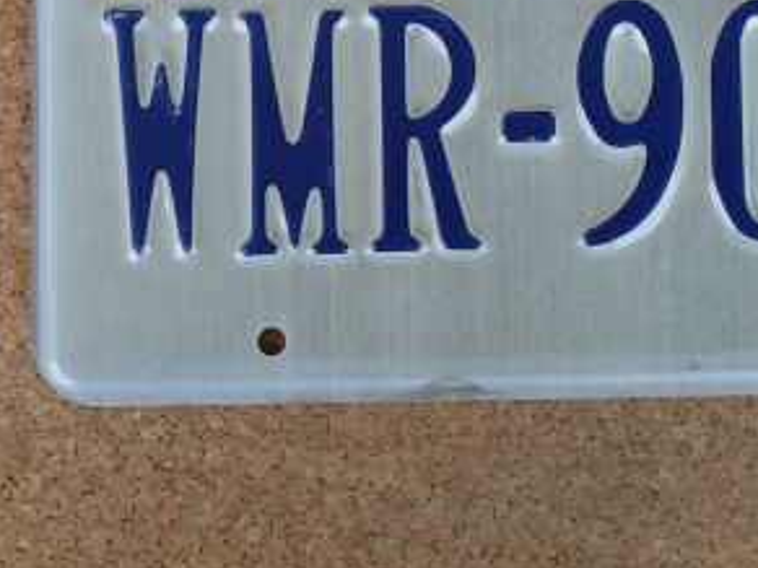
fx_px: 1730
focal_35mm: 79
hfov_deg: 24.4
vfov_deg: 18.5
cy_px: 124
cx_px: 576
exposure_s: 1/60
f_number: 3.2
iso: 100
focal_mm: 6.7
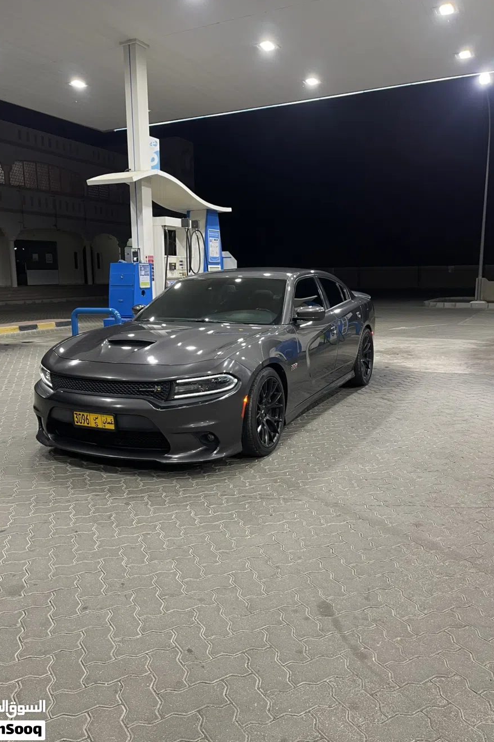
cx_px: 239
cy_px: 369
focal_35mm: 27
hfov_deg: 47.9
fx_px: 556
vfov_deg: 67.4
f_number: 1.6
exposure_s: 1/50
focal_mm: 5.1
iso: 80
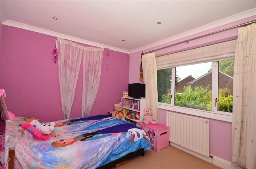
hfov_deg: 92.6
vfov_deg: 69.4
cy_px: 84
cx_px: 128
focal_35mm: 17
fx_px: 122
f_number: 9
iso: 200
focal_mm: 11.5
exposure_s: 1/200
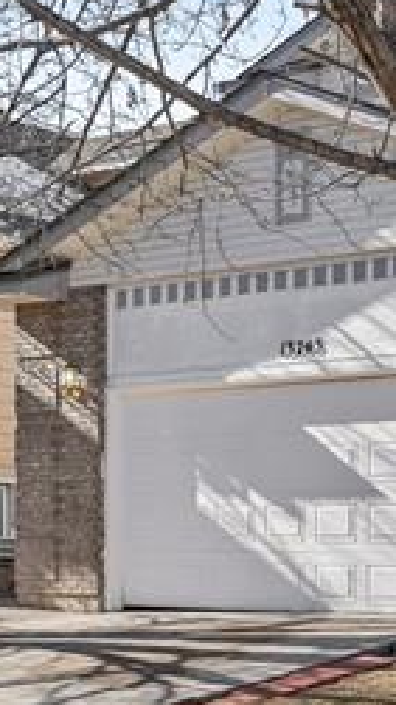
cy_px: 376
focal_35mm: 80
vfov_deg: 26.5
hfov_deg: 13.7
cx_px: 671
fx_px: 1495
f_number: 8
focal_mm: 20
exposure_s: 1/200
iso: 100
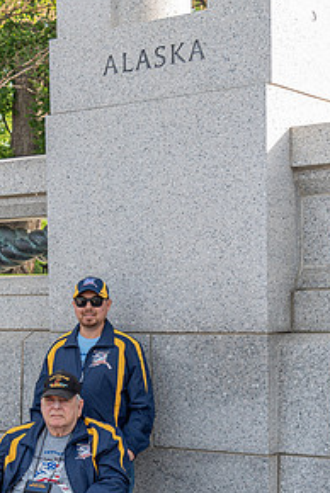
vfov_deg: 25.4
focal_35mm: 79
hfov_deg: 17.2
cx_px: 90
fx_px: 1084
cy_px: 350
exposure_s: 1/125
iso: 100
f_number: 4
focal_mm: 34
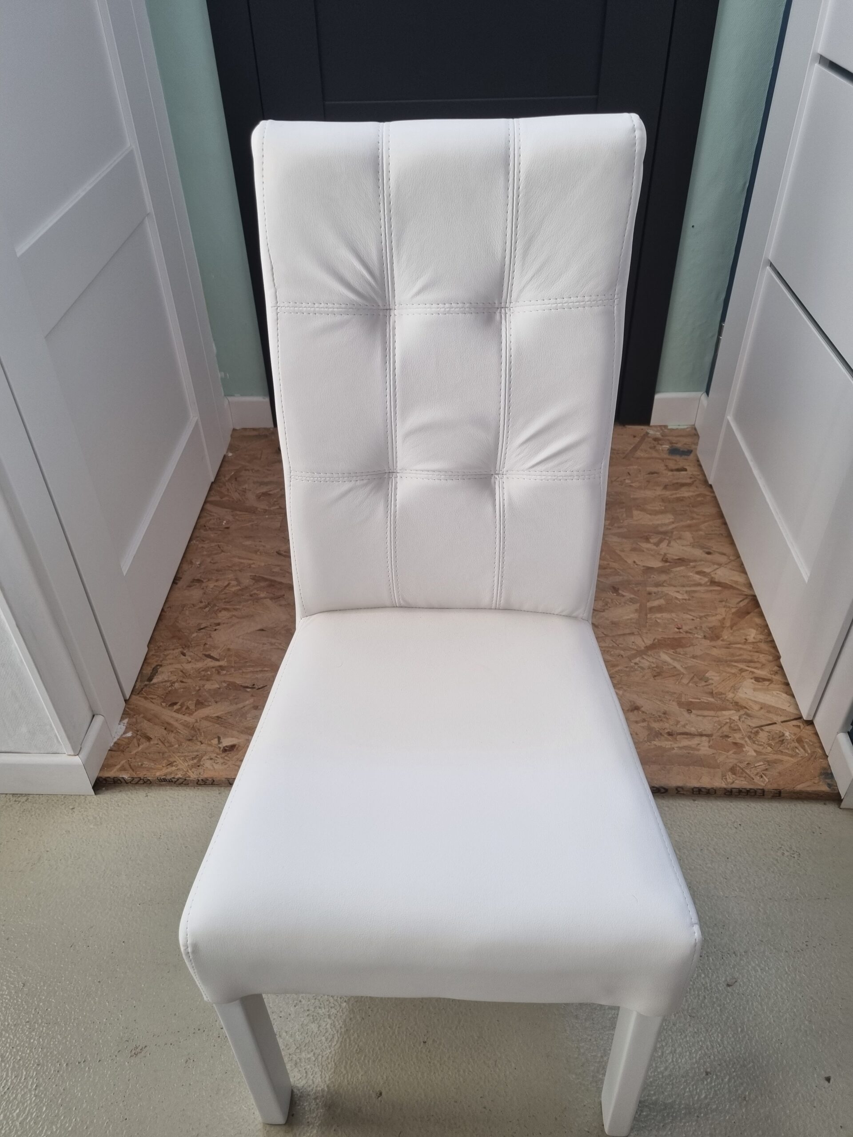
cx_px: 426
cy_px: 568
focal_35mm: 26
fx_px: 854
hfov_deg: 53.1
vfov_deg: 67.3
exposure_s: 1/100
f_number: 1.8
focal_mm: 5.4
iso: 80
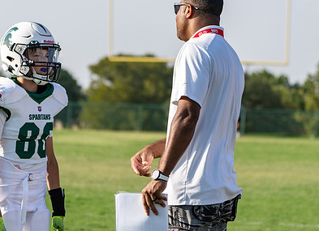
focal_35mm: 250
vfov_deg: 5.8
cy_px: 110
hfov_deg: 8.0
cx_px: 146
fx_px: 2277
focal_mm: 135
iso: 250
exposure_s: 1/1000
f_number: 5
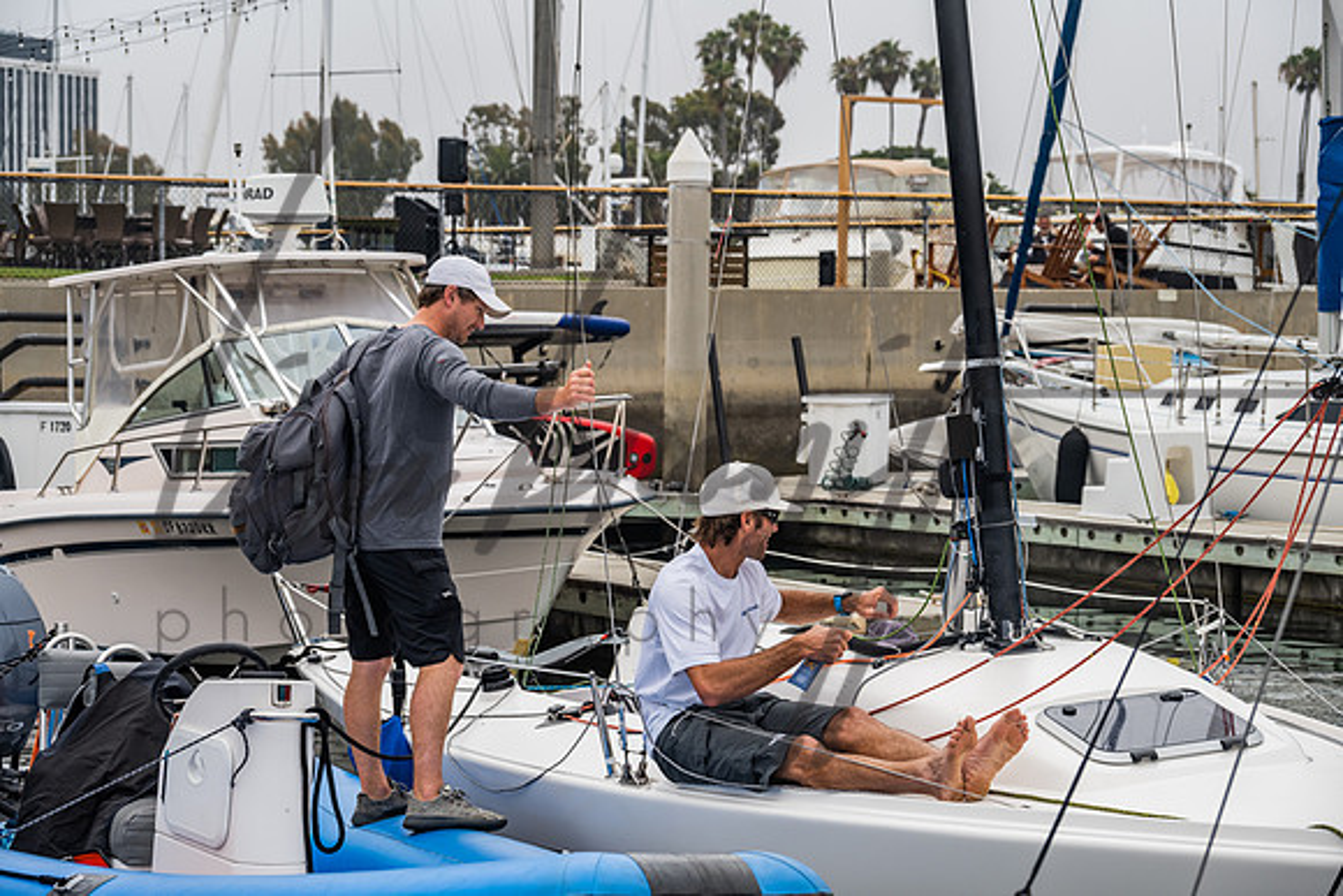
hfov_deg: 28.4
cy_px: 448
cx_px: 672
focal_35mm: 71
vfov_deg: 19.2
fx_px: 2649
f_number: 6
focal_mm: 71
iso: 400
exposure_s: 1/640
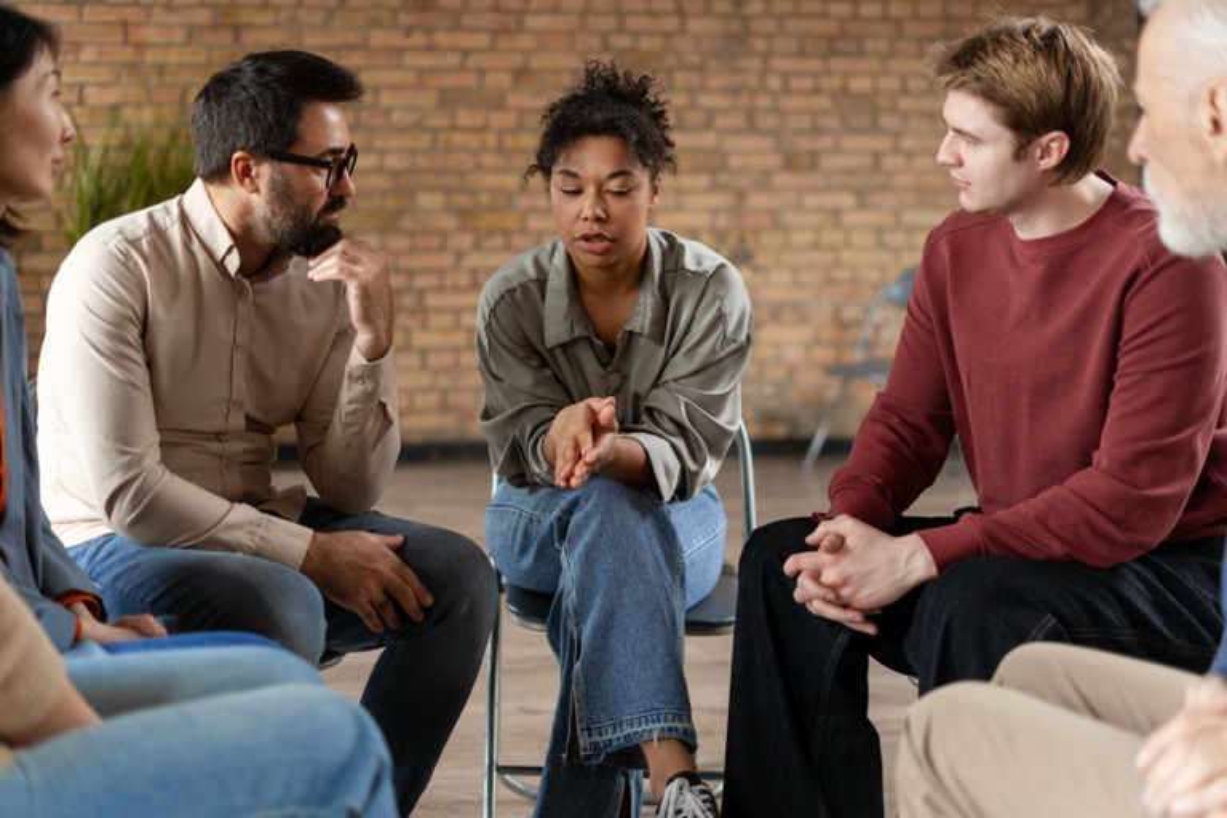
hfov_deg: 39.6
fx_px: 1704
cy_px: 409
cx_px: 614
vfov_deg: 27.0
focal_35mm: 50
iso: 500
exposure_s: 1/200
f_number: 2
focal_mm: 50
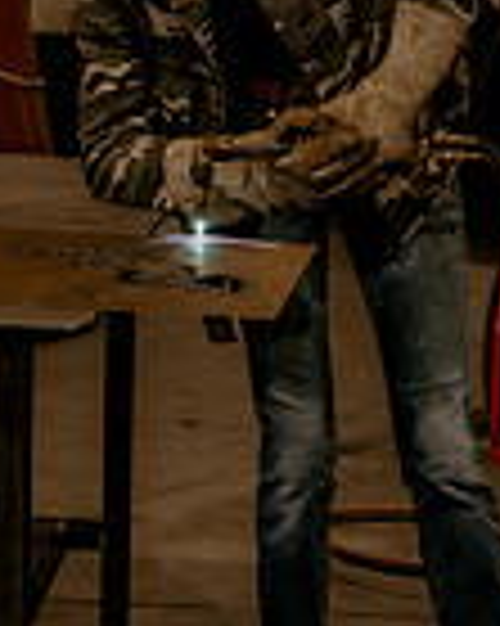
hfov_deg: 14.1
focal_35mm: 109
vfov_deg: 17.5
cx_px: 264
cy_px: 131
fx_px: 2018
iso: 1250
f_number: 5.6
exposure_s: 1/125
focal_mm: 36
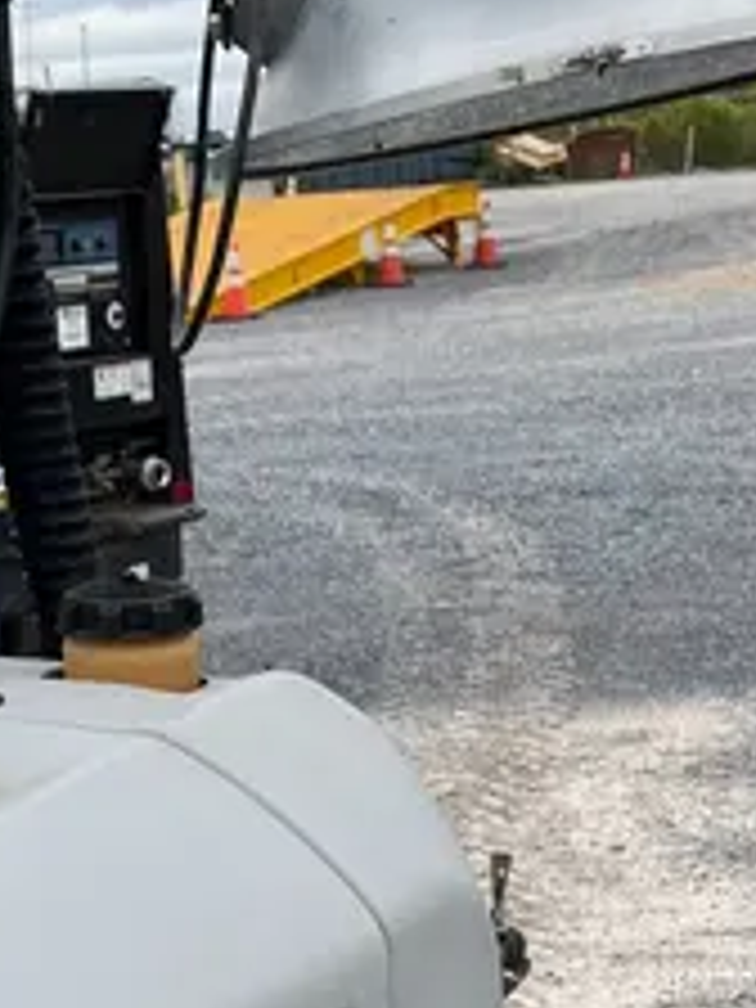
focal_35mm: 85
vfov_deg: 21.2
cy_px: 1253
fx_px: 2475
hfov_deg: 16.9
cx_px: -36
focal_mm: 5.1
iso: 50
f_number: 1.6
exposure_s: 1/898
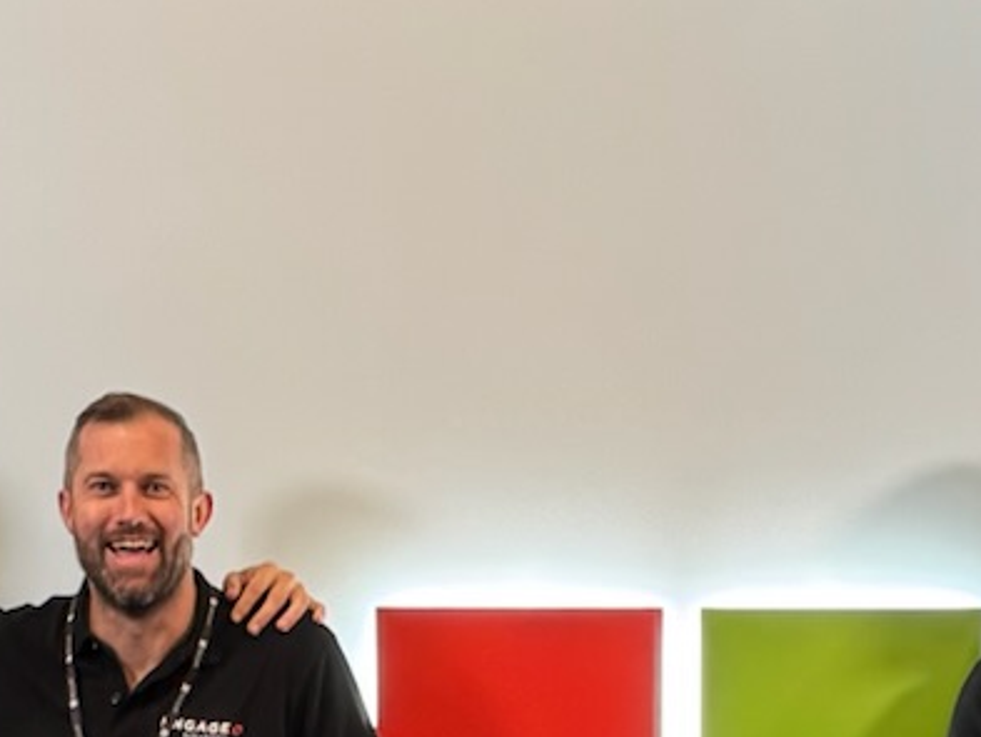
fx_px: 3544
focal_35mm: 125
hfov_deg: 15.8
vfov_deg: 11.4
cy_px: 1067
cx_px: 522
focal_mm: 6.76
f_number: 1.78
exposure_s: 1/50
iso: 200
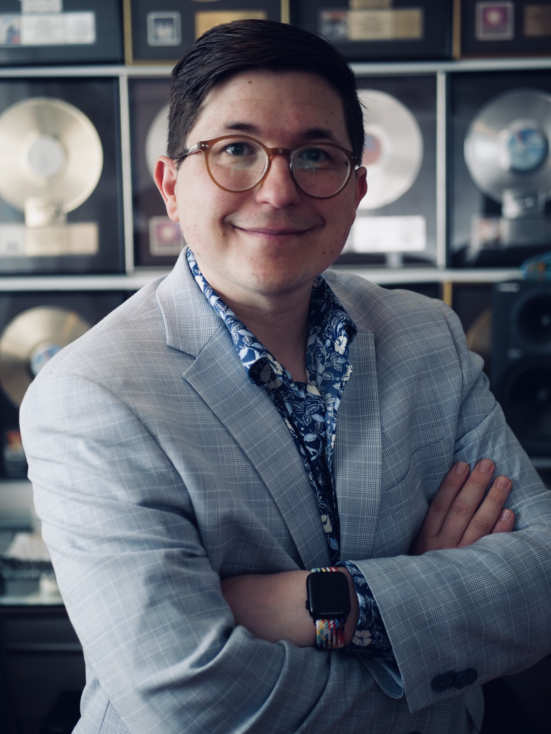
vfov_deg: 38.2
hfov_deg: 29.1
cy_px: 367
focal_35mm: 50
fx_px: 1061
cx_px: 276
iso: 640
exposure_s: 1/250
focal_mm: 25
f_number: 1.7
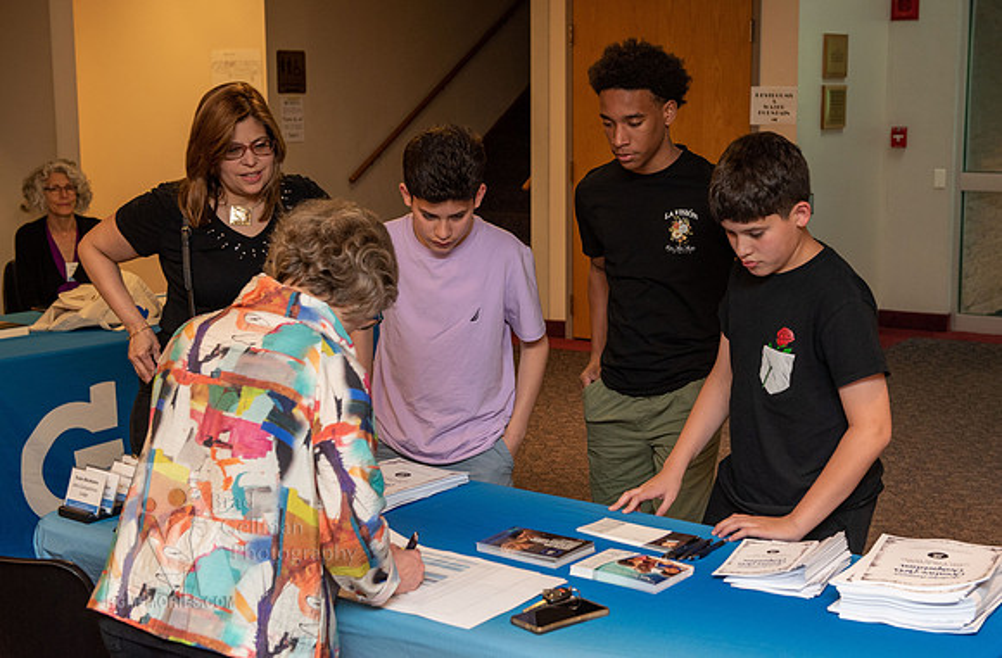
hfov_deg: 36.0
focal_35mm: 56
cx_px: 554
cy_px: 288
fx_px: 1539
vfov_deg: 24.1
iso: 1000
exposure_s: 1/100
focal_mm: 50
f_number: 5
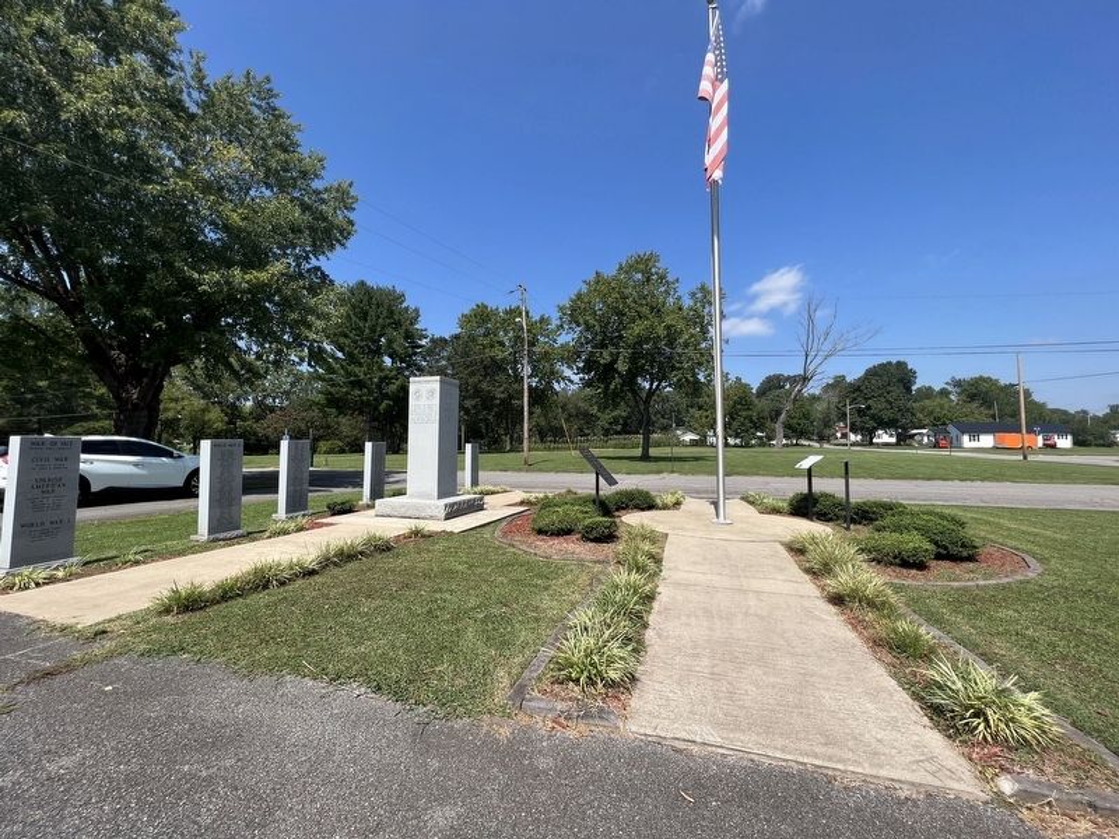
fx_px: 420
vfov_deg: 89.9
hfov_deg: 106.2
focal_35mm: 13
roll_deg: +0.0
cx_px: 560
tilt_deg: +2.8
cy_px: 420
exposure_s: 1/1623
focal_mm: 1.57
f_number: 1.8
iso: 32
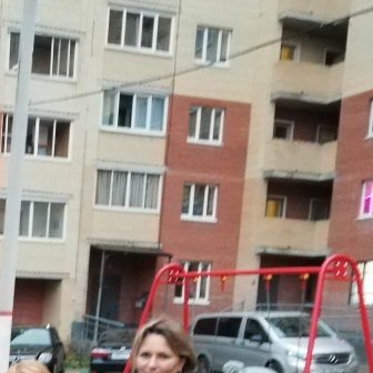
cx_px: -107
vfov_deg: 23.1
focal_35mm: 70
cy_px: 417
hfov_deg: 22.2
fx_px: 853
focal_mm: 3.81
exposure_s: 1/16.7
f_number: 2.2
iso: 640
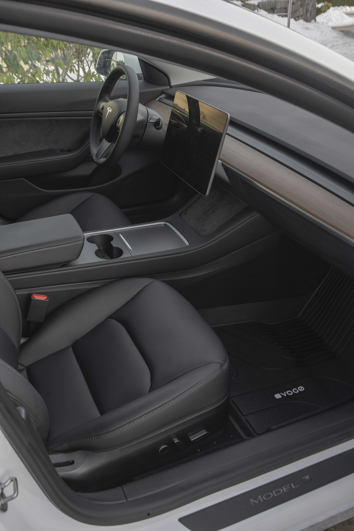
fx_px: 516
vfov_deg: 54.4
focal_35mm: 35
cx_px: 177
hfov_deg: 37.9
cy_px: 266
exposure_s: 1/50
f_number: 8
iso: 800
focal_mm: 35
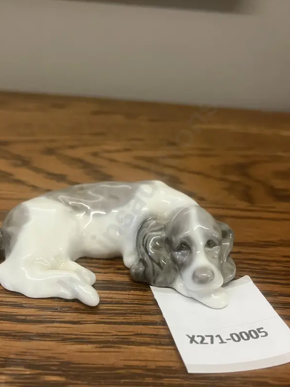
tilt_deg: -26.5
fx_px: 402
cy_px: 224
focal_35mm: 36
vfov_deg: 51.2
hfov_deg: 39.5
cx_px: 120
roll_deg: -5.2
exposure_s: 1/50
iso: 125
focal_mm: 3.99
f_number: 1.8
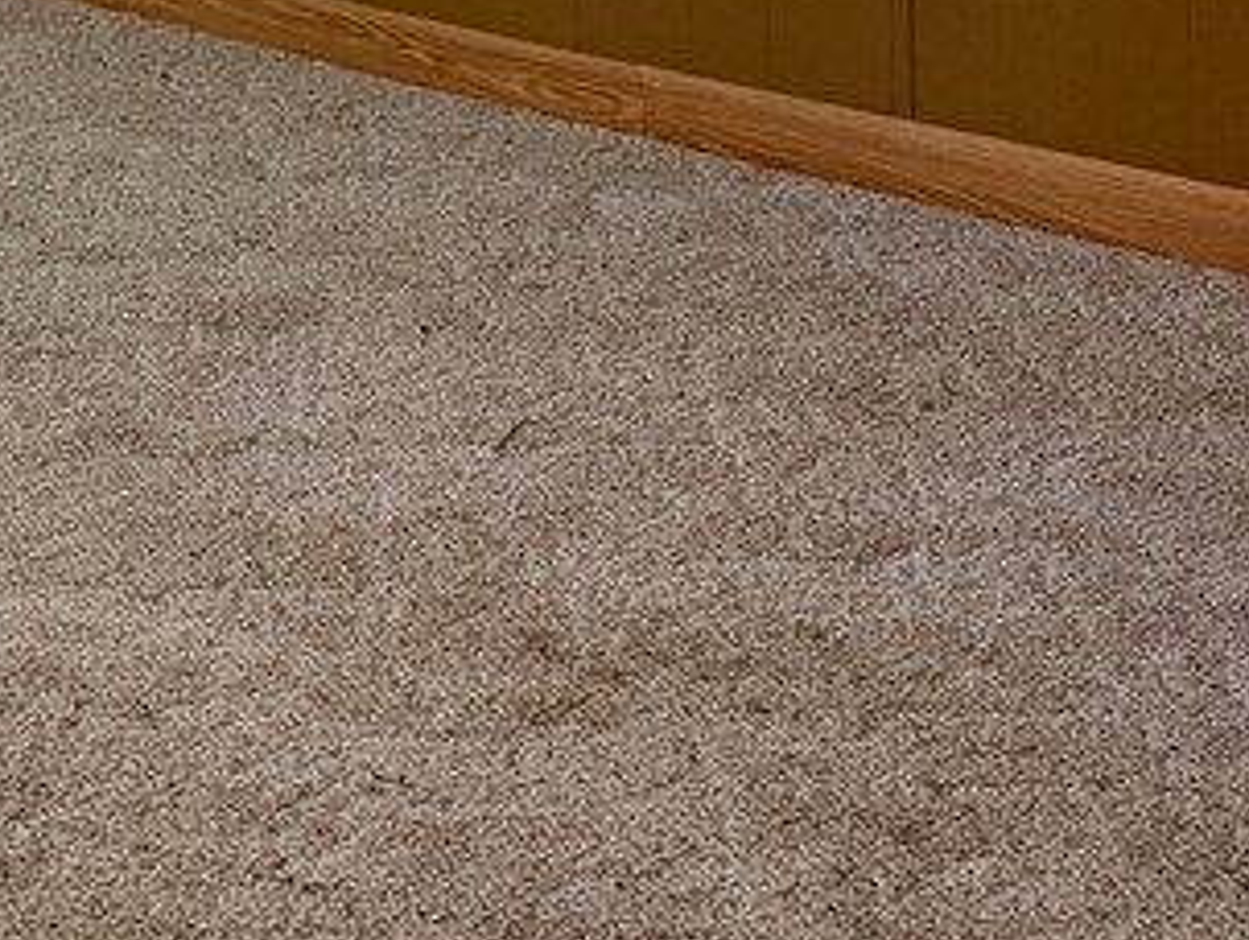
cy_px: -585
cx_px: -396
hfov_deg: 21.6
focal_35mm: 81
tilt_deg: -2.8
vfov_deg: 16.2
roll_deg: +1.2
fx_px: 2926
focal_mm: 6.76
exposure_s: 1/120
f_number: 1.78
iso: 320
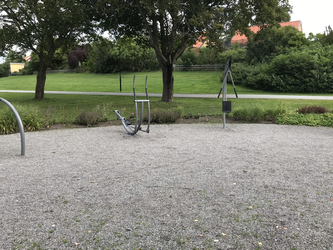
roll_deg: +0.3
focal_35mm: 30
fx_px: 289
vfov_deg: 46.8
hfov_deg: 60.0
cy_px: 124
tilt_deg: -7.9
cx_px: 171
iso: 20
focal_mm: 3.99
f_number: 1.8
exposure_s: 1/204
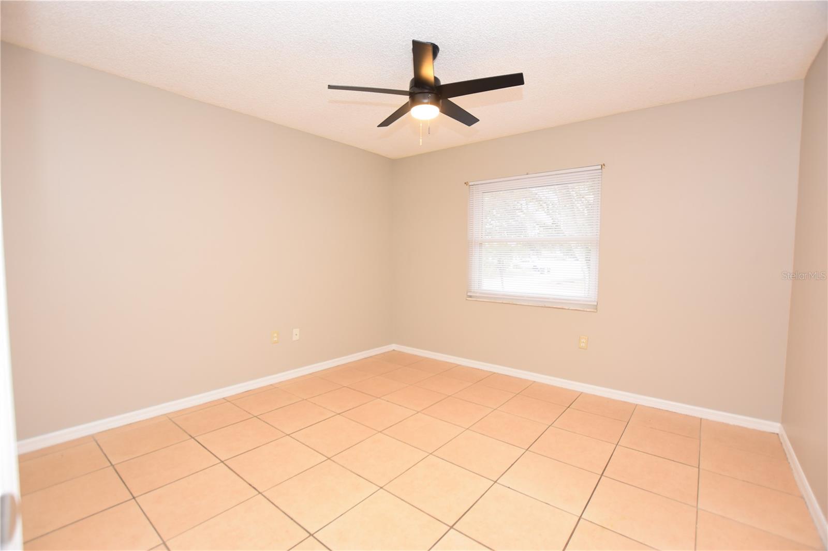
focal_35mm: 15
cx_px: 414
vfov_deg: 77.3
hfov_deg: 100.4
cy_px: 276
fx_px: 345
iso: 500
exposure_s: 1/60
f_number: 4
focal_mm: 10
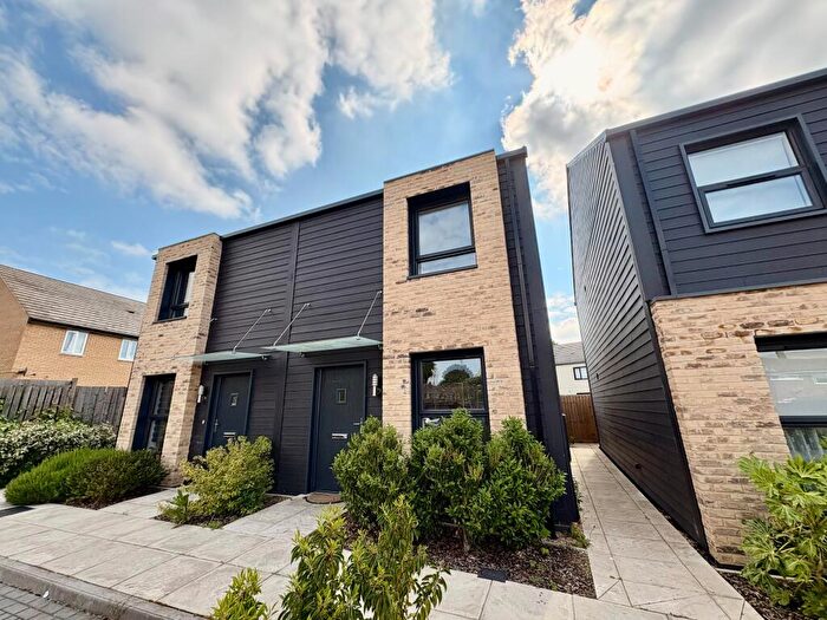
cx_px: 414
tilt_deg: +16.2
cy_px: 310
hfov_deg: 102.1
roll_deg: +1.8
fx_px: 334
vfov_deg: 85.7
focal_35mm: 14
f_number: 2.2
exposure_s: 1/1277
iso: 50
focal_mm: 2.22
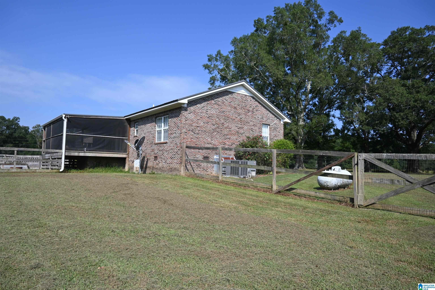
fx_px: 290
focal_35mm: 24
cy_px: 145
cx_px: 218
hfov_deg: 73.7
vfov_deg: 53.1
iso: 100
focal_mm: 16
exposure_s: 1/800
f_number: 4.5
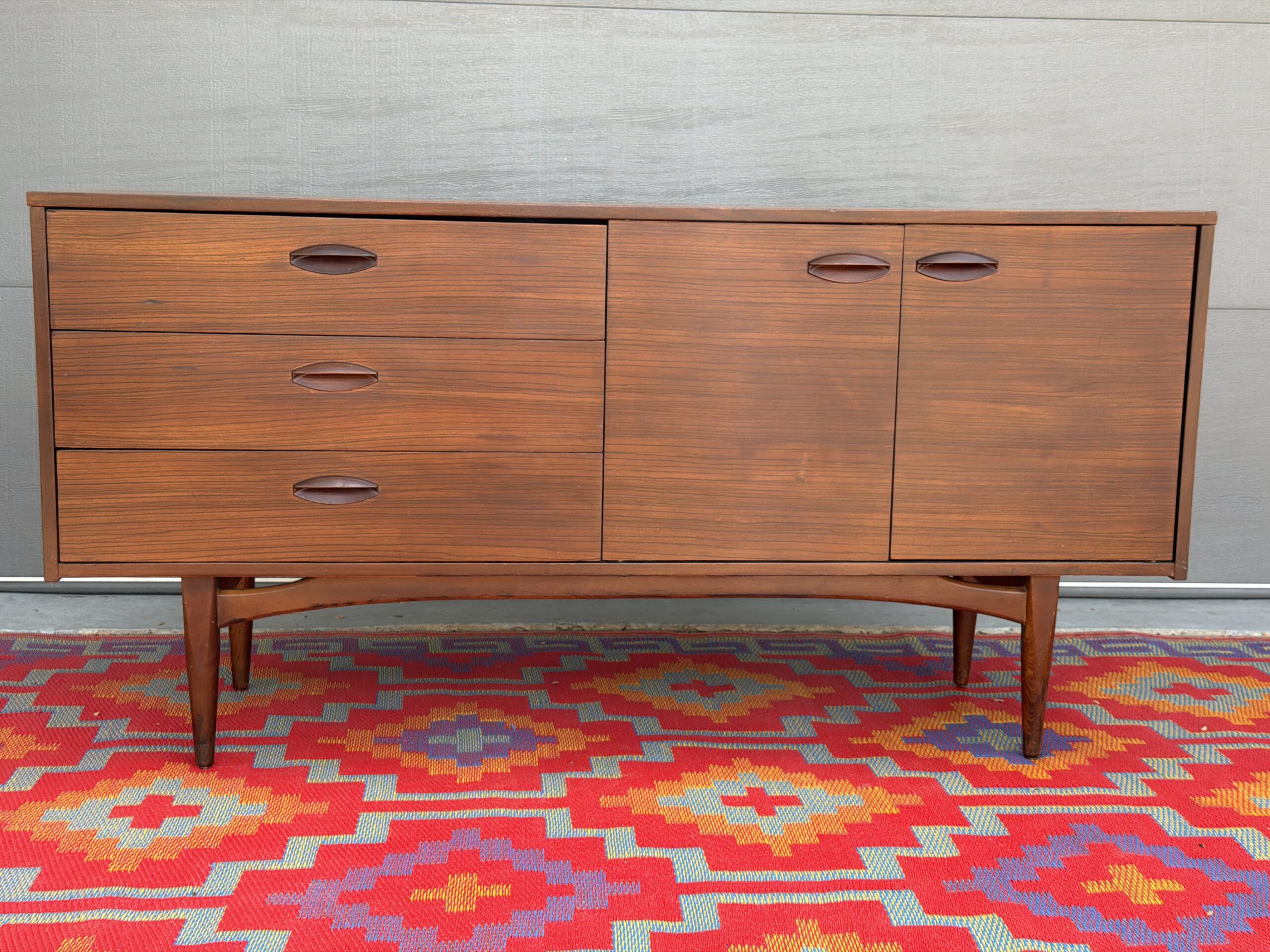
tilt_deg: -6.8
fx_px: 1761
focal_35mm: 48
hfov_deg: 39.7
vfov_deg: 30.3
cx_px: 635
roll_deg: +0.3
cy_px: 476
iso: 64
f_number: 1.78
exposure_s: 1/291
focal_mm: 6.76
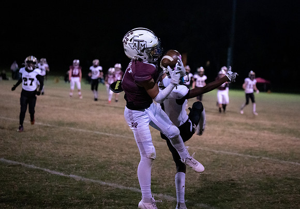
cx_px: 177
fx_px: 736
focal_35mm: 87
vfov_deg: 16.2
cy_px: 85
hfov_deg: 23.0
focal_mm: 70
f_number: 2.8
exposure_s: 1/1000
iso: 12800
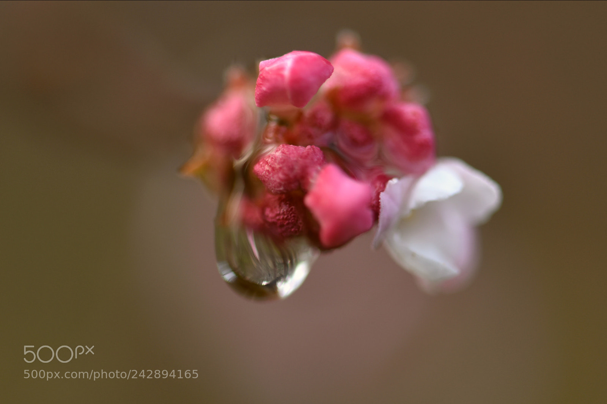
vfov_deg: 13.0
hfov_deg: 19.5
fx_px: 1770
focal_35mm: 105
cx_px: 304
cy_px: 202
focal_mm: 105
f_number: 4.2
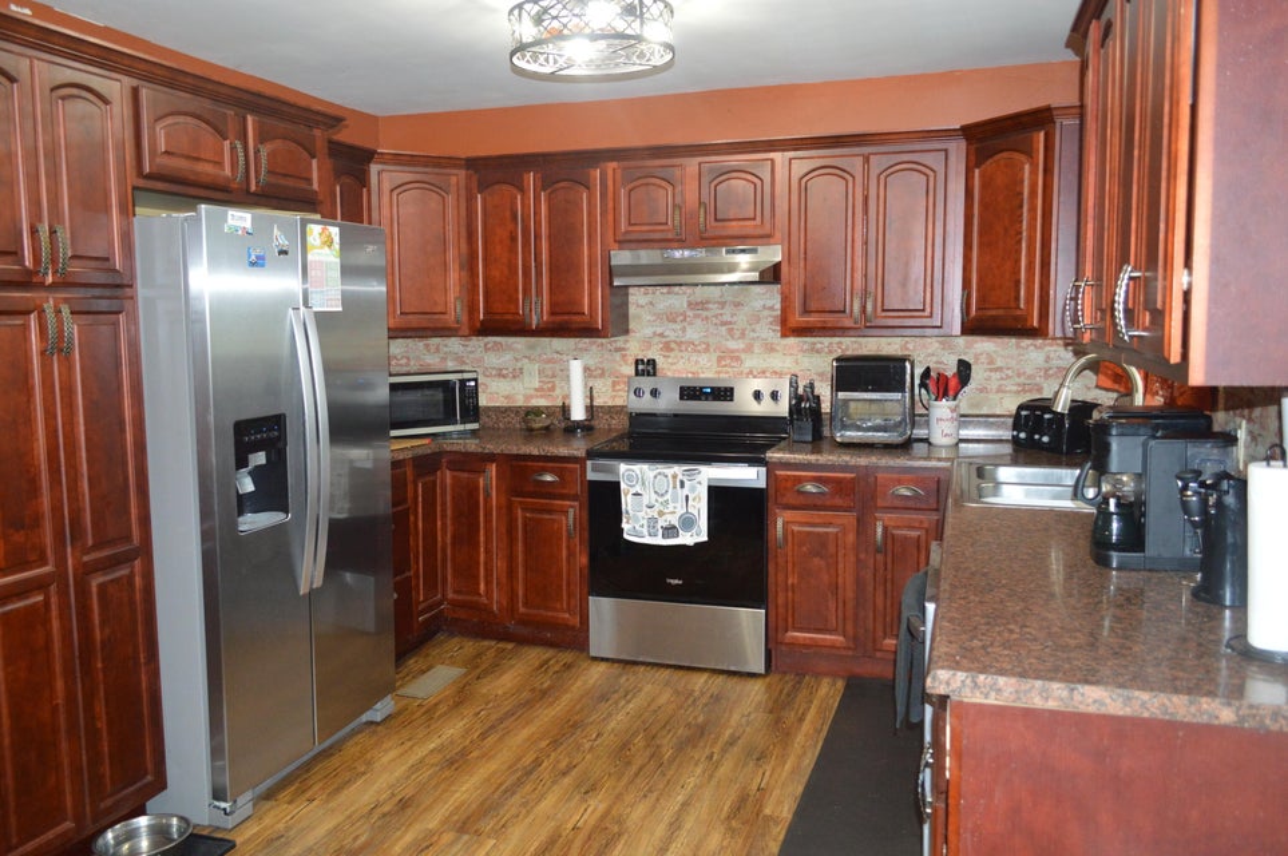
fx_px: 965
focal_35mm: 27
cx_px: 644
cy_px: 428
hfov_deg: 67.4
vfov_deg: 47.8
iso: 1400
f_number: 3.5
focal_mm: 18
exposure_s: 1/60
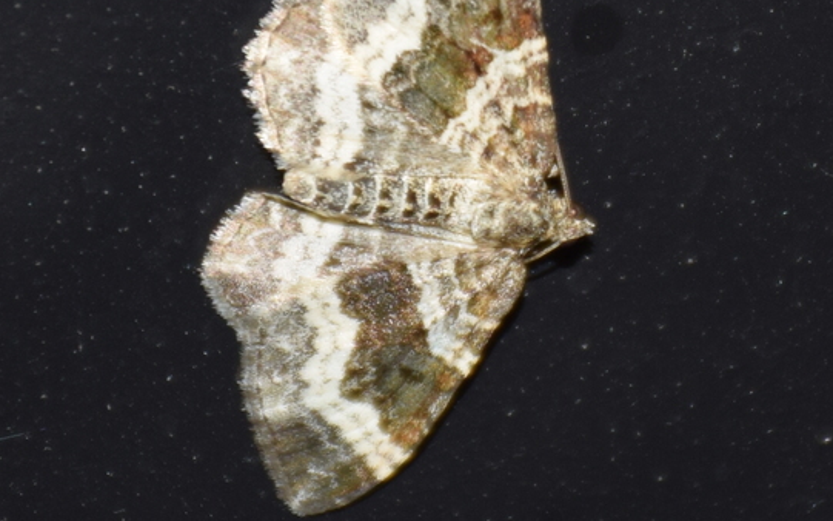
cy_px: 176
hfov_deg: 5.5
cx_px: 426
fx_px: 8626
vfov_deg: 3.5
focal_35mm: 380
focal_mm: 140
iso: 320
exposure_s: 1/60
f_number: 7.1
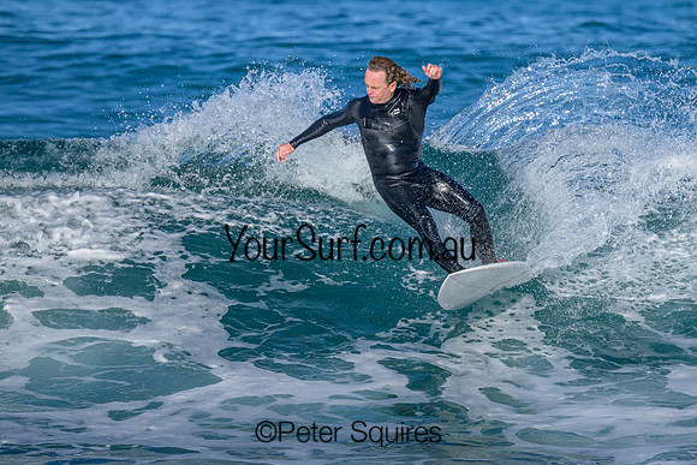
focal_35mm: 1099
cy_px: 183
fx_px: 21276
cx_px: 445
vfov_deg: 1.3
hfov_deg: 1.9
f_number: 8
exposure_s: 1/2000
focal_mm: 800
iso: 450
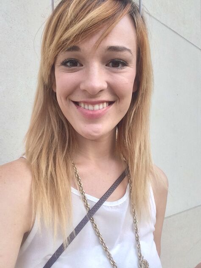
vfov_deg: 58.4
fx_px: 240
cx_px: 100
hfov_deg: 45.4
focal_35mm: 31
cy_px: 134
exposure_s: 1/120
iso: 50
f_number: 2.4
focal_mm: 2.15
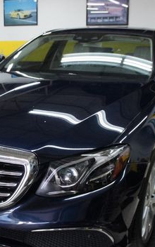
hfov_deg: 25.8
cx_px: 63
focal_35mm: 50
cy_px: 138
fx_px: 338
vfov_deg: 40.2
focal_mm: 18
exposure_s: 1/250
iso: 1600
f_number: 4
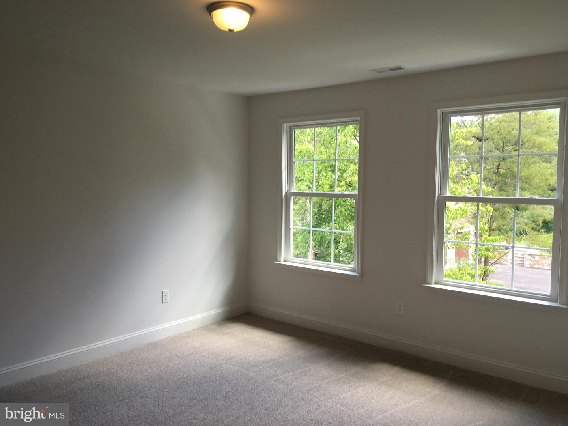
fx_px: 476
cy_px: 213
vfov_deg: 48.2
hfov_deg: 61.7
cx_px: 284
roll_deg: -0.6
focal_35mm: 29
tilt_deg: -1.2
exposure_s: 1/60
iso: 32
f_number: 2.2
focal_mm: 4.15
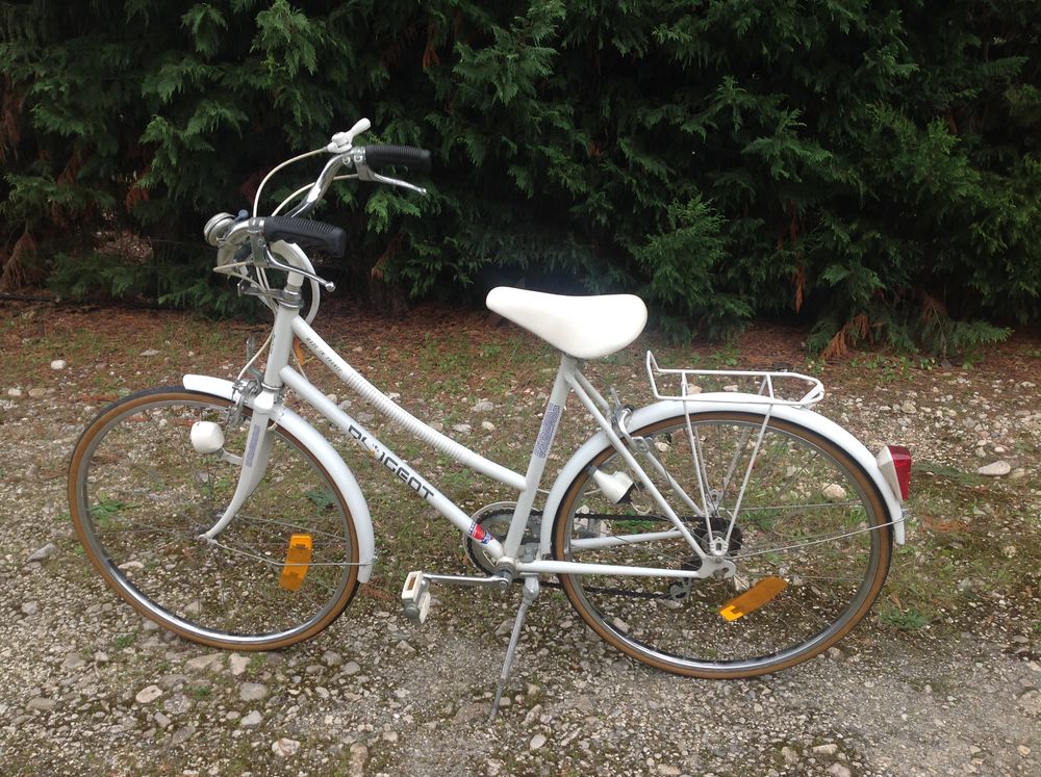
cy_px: 388
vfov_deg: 40.6
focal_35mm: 35
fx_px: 1051
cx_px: 520
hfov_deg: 52.7
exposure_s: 1/120
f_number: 2.4
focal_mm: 4.28
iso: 50
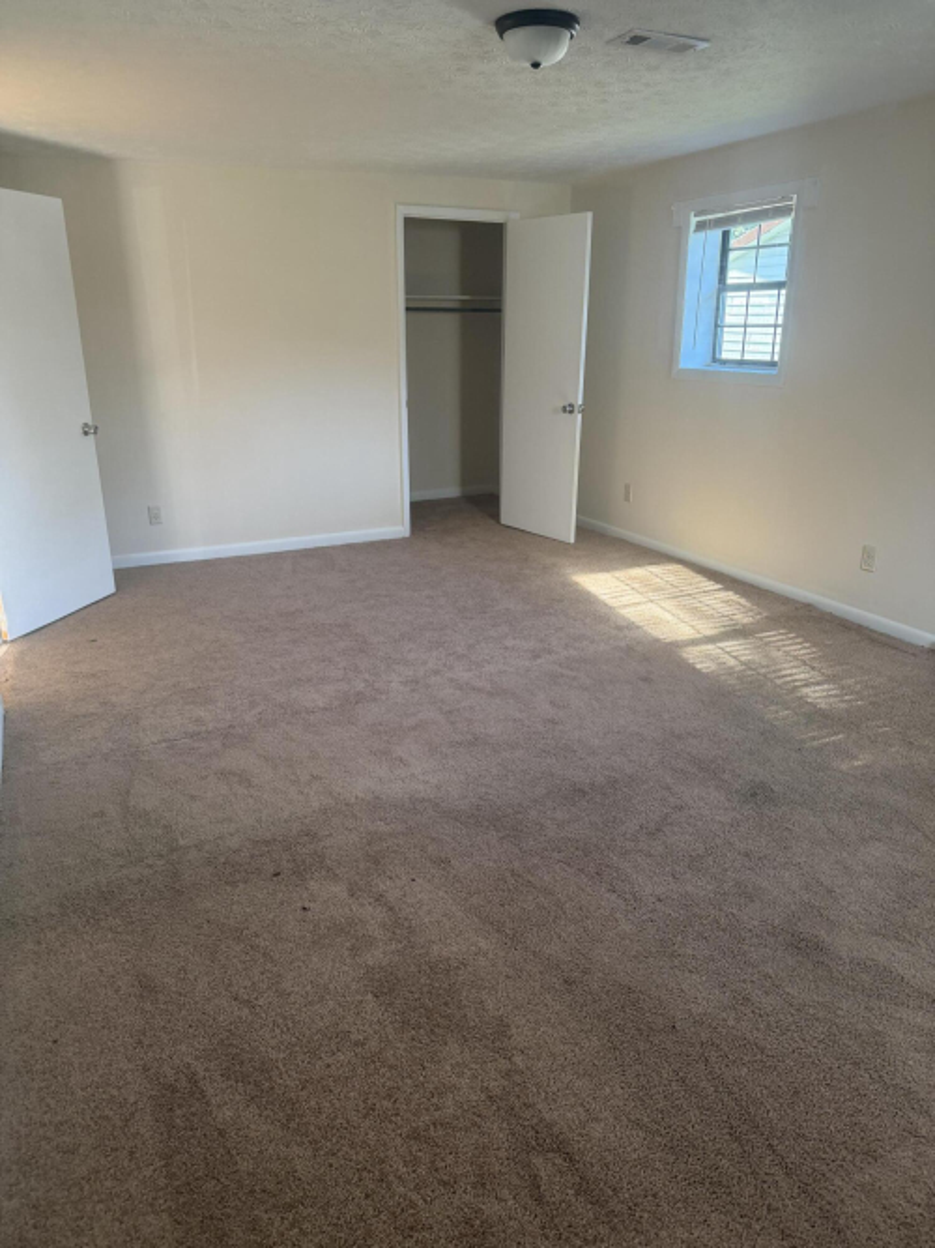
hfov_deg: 56.8
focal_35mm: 24
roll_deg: -0.6
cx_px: 468
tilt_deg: -19.3
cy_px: 624
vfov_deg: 71.6
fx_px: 865
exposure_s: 1/98
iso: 200
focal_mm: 6.76
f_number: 1.78
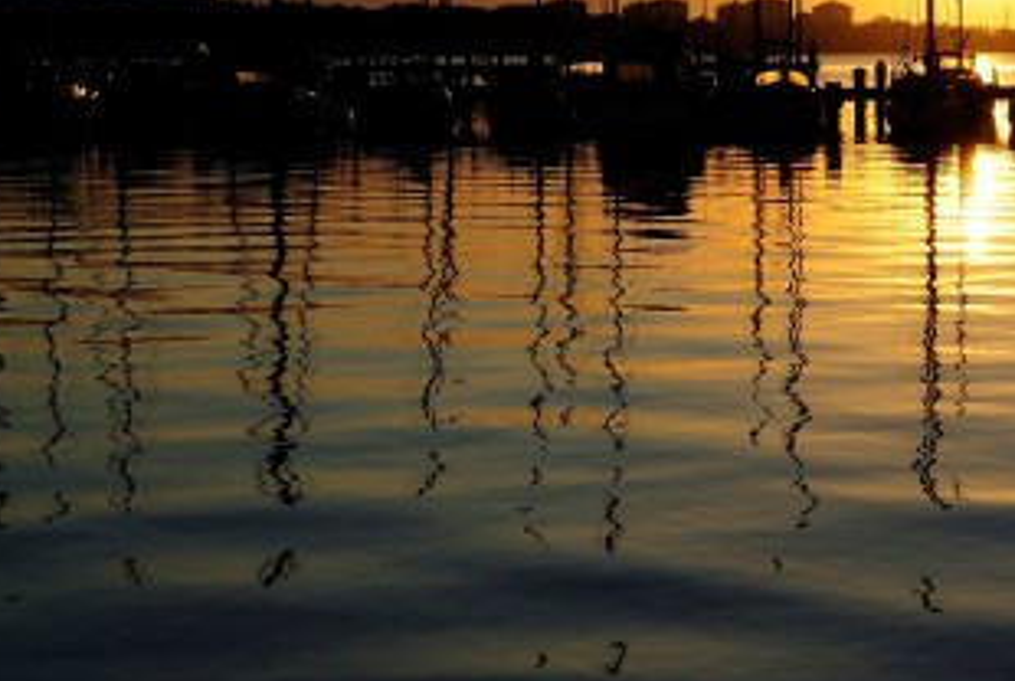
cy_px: 116
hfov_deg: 22.1
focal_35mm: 90
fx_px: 2542
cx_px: 910
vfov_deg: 15.1
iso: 100
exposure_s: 1/320
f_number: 11
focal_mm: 30
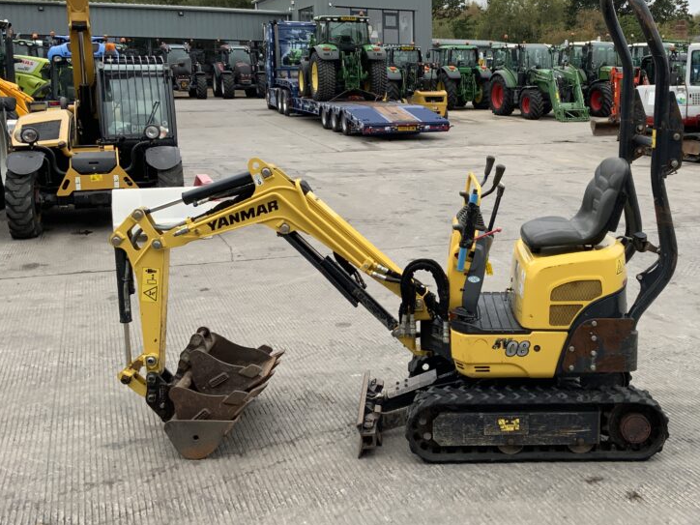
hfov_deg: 45.2
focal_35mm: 41
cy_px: 206
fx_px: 829
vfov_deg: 35.0
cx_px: 460
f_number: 1.8
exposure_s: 1/435
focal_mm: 3
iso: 16
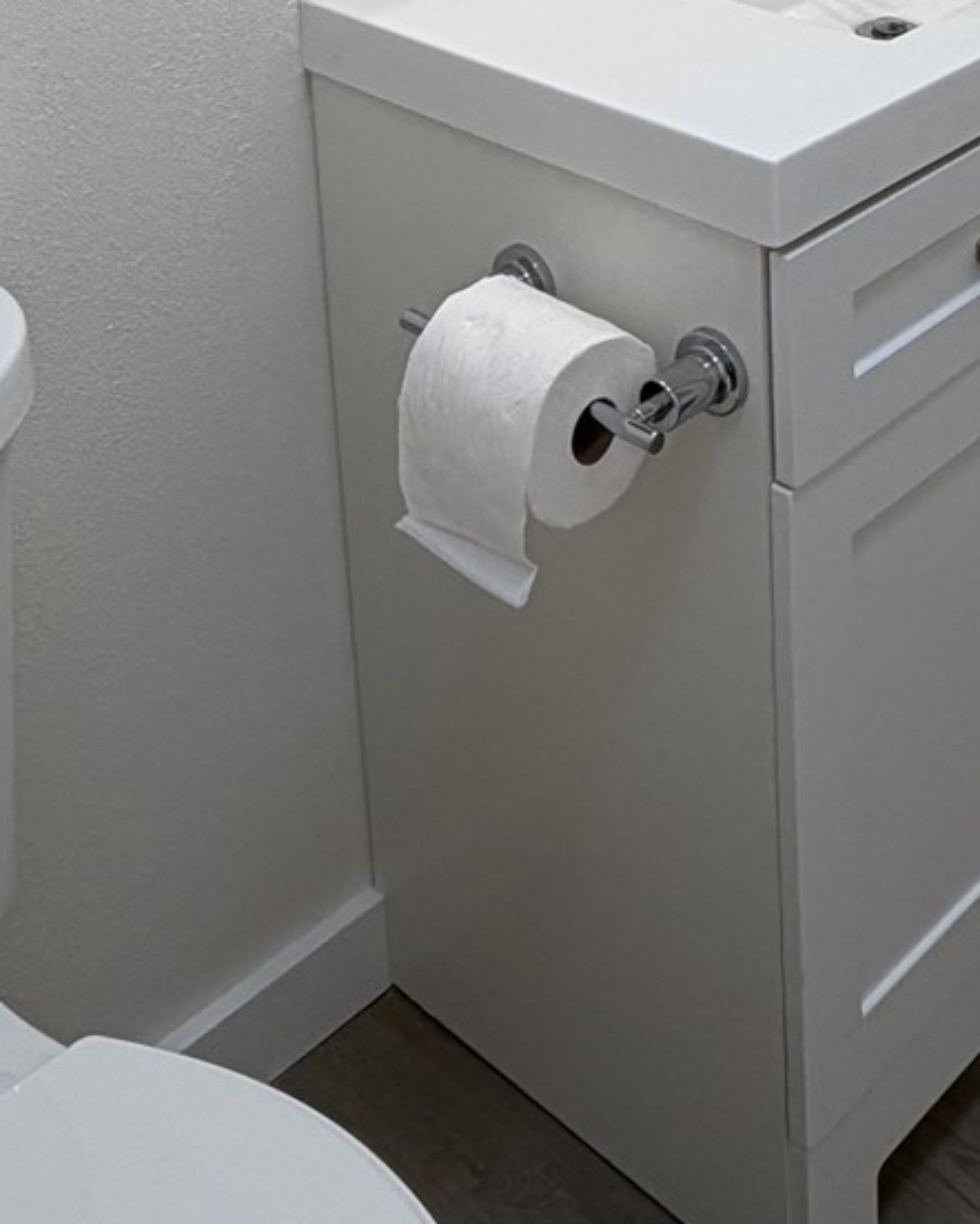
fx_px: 2065
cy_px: -279
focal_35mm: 57
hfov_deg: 26.3
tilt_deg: -11.8
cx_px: 752
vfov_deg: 28.3
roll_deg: +1.2
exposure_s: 1/120
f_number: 2.2
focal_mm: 2.22
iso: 64
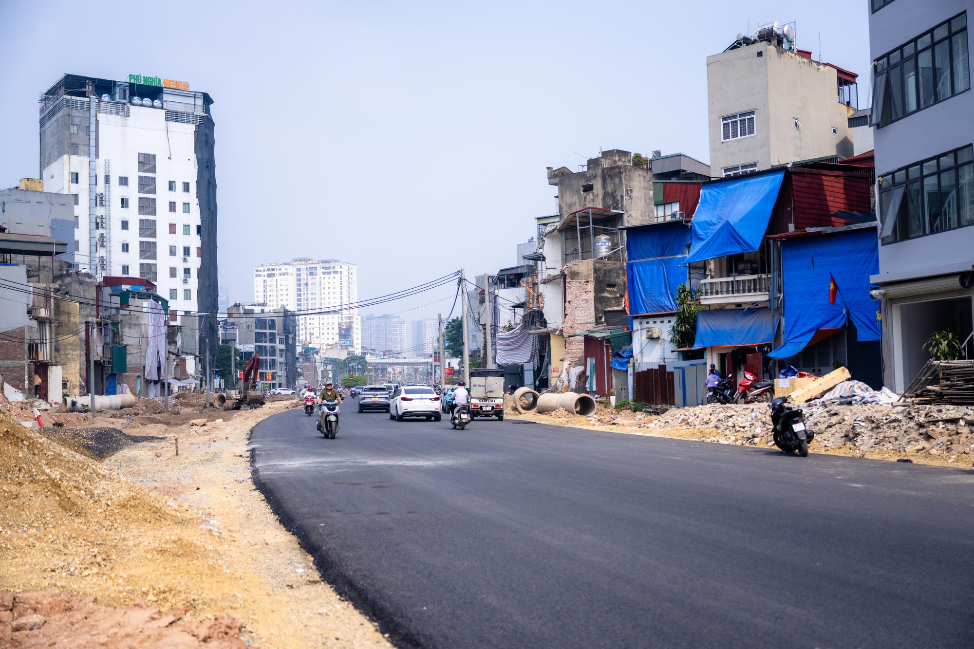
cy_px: 324
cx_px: 487
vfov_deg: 35.0
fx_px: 1028
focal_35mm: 38
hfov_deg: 50.7
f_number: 2.8
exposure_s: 1/2000
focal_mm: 38
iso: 80
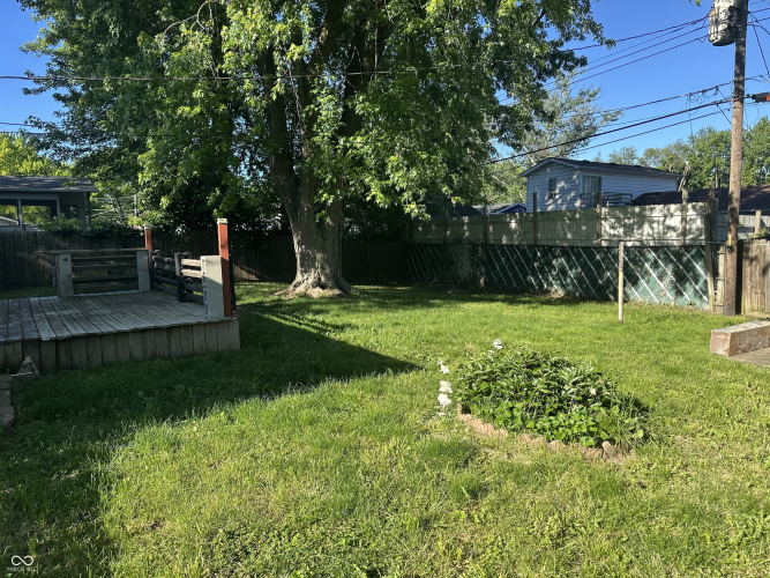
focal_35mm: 24
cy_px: 289
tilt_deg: -5.8
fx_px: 534
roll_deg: +0.6
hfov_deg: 71.6
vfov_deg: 56.8
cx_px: 385
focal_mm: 6.86
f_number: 1.78
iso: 80
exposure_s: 1/1289
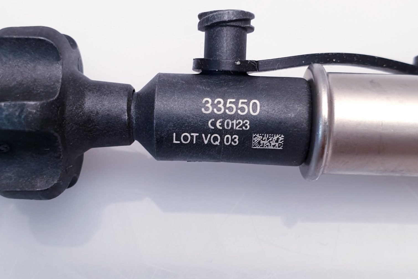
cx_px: 208
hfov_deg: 42.7
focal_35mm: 46
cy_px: 150
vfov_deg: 29.2
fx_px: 534
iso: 80
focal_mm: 4.3
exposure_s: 1/50
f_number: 2.4
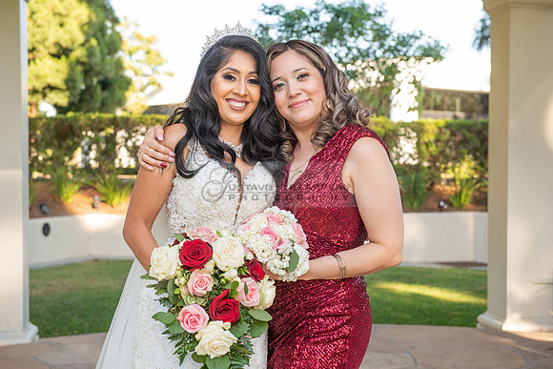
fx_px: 953
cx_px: 276
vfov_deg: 21.9
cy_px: 184
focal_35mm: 62
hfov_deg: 32.4
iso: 400
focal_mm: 62
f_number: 5.6
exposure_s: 1/200
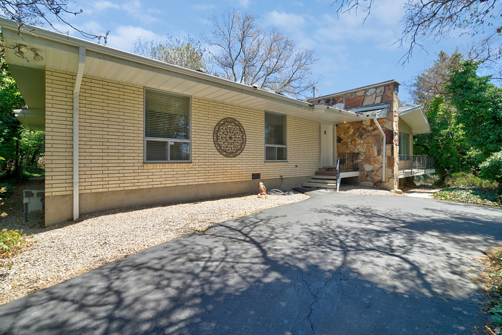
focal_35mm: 16
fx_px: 223
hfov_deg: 96.8
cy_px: 168
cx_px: 251
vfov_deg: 73.7
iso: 320
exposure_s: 1/60
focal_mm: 16
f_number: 9
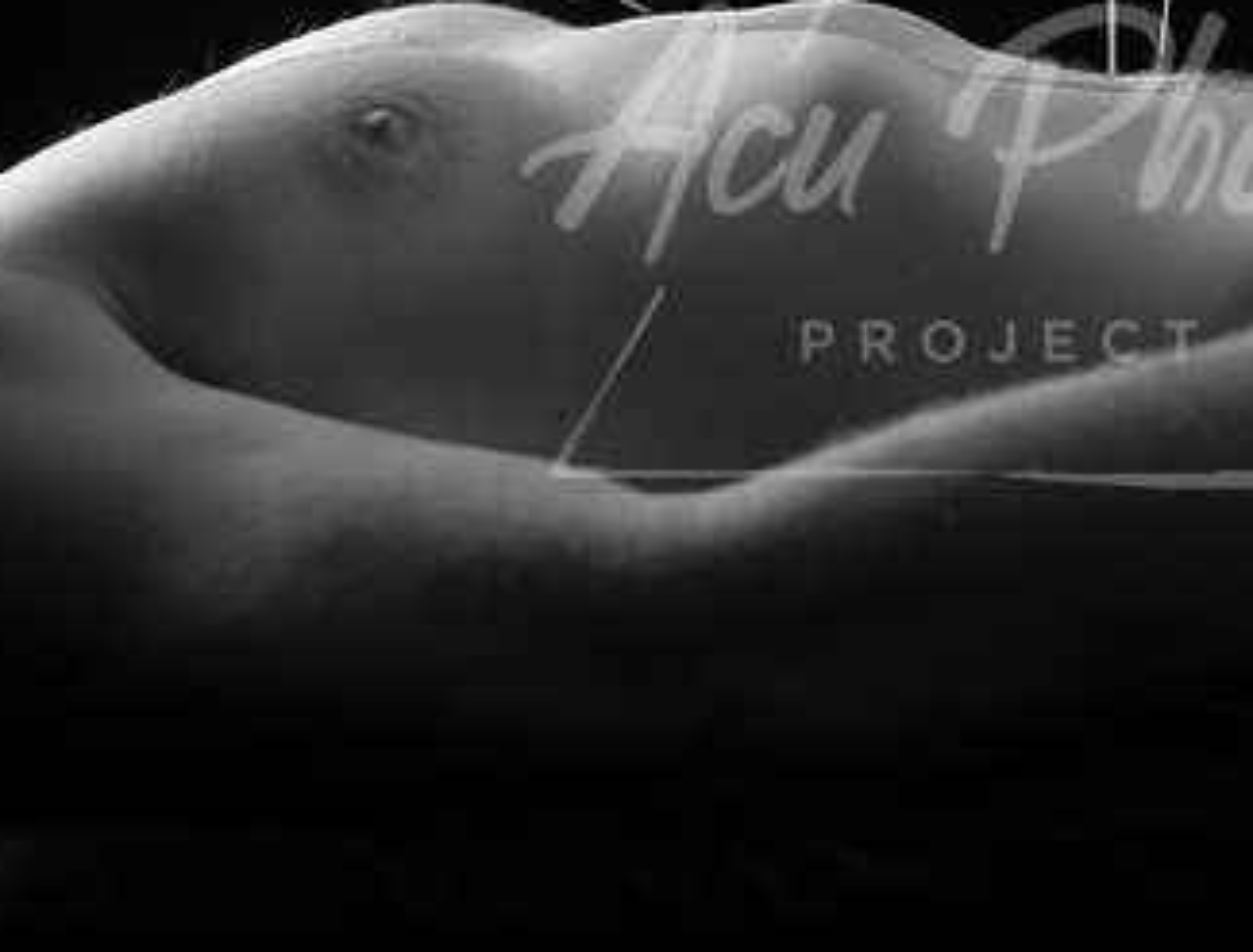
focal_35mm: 124
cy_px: 52
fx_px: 4510
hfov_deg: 15.6
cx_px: 1198
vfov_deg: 11.9
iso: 800
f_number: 3.5
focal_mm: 50
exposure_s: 1/160
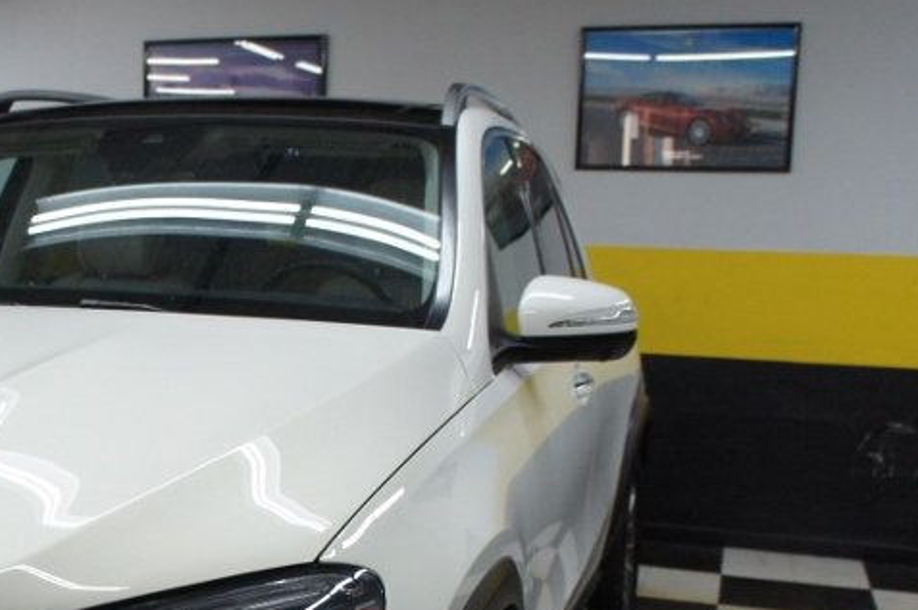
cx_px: 69
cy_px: 586
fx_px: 1477
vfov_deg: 22.6
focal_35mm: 58
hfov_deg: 32.6
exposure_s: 1/250
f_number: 4.5
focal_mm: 18
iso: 1000
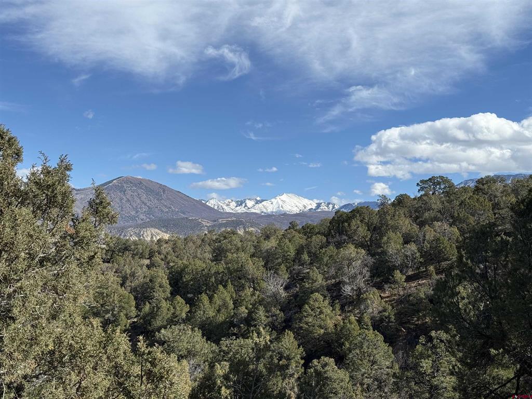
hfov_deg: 39.7
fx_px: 738
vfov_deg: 30.3
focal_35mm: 48
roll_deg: -0.7
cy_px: 200
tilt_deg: +4.2
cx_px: 266
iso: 64
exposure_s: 1/6024
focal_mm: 6.76
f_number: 1.78
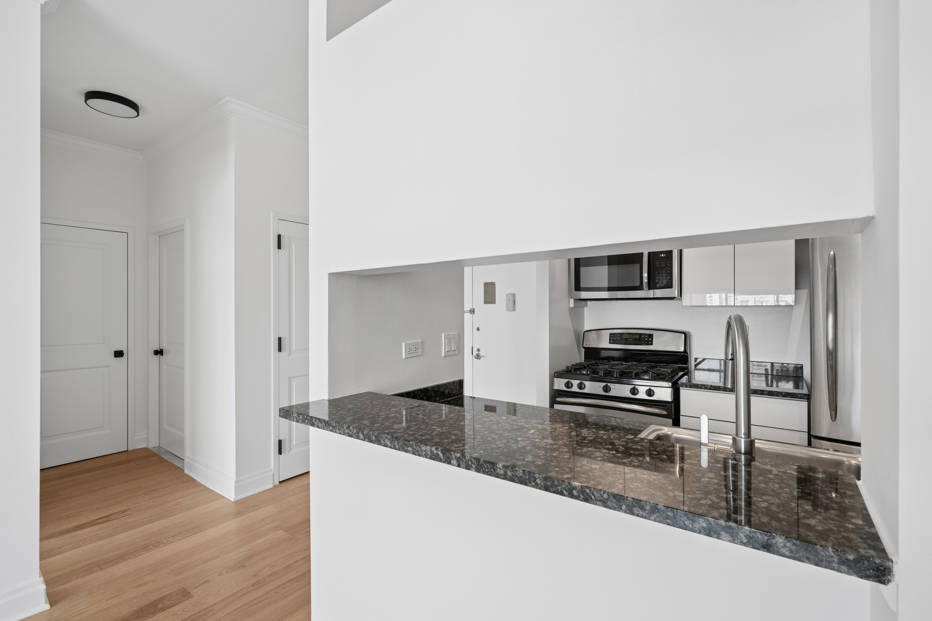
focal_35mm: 16
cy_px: 310
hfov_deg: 96.7
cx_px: 466
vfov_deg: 73.7
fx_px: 414
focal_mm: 16
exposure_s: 1/5
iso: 100
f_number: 10
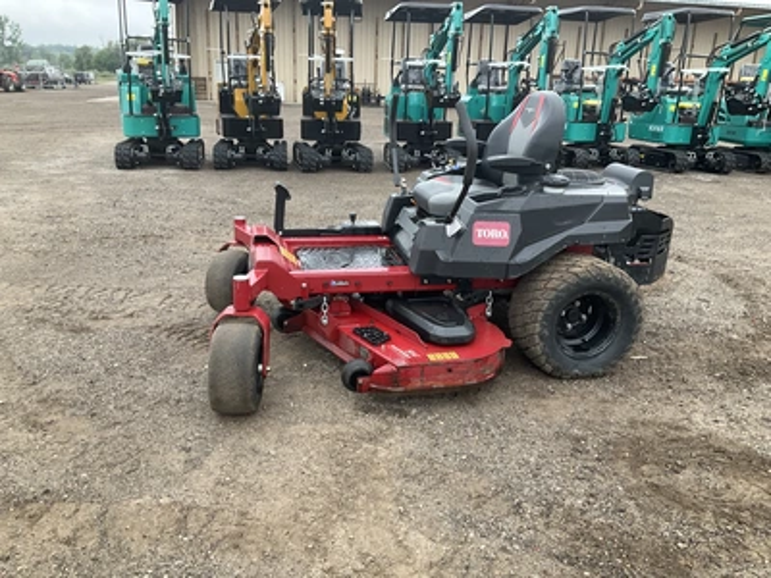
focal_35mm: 29
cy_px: 289
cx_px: 386
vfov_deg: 48.2
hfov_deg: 61.7
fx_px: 646
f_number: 1.8
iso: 25
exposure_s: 1/122
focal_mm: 3
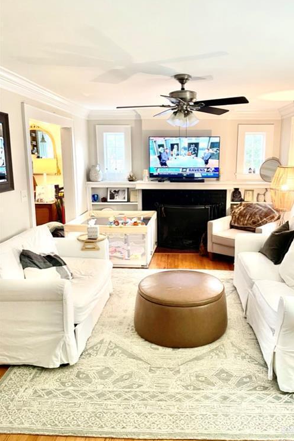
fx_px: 343
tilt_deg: -10.2
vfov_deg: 65.5
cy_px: 217
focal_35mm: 28
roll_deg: +0.0
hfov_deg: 46.2
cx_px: 170
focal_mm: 4.2
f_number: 1.6
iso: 320
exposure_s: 1/60
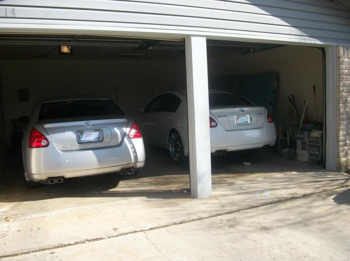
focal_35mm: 32
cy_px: 130
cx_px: 175
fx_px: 323
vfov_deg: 44.1
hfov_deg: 56.9
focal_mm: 5.7
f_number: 8.8
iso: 80
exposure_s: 1/125
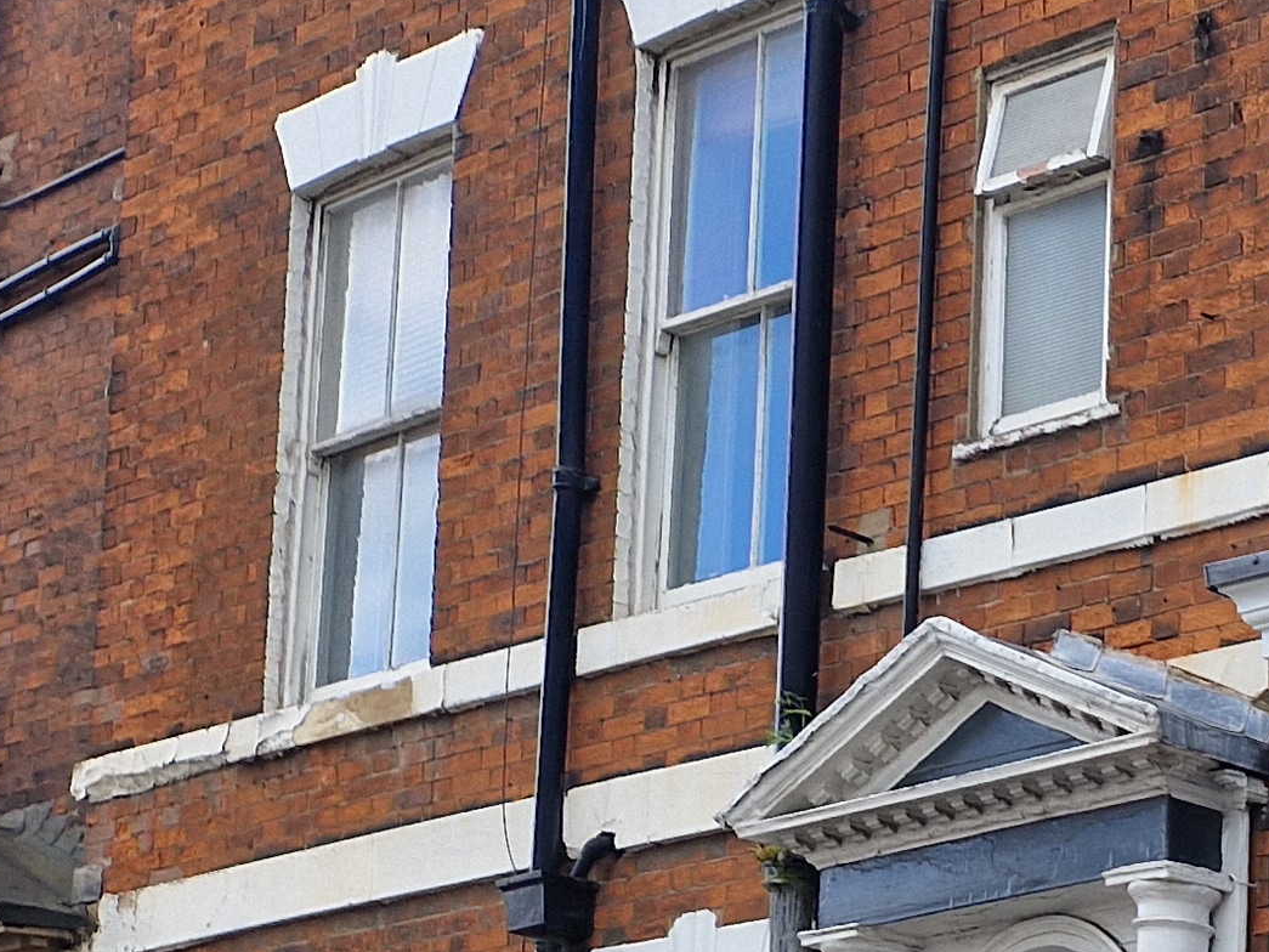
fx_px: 3226
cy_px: 1406
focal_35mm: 88
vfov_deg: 15.5
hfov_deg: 17.3
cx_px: 2413
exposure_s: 1/334
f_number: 1.8
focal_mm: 5.4
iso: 50
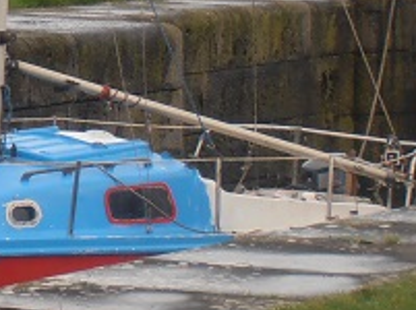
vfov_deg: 4.2
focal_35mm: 351
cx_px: -379
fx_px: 4211
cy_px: -95
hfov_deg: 5.5
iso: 80
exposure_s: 1/160
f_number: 5.1
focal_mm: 15.51
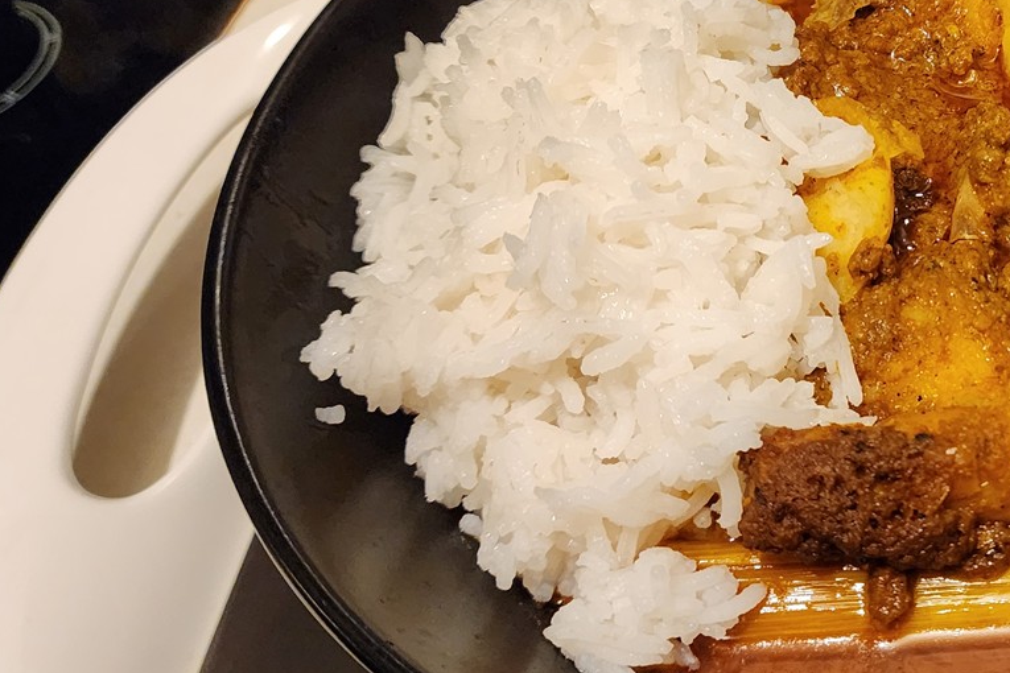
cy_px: 119
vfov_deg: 26.4
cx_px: 1019
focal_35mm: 50
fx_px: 1403
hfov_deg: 35.6
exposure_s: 1/100
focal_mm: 6.4
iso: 1000
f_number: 1.8
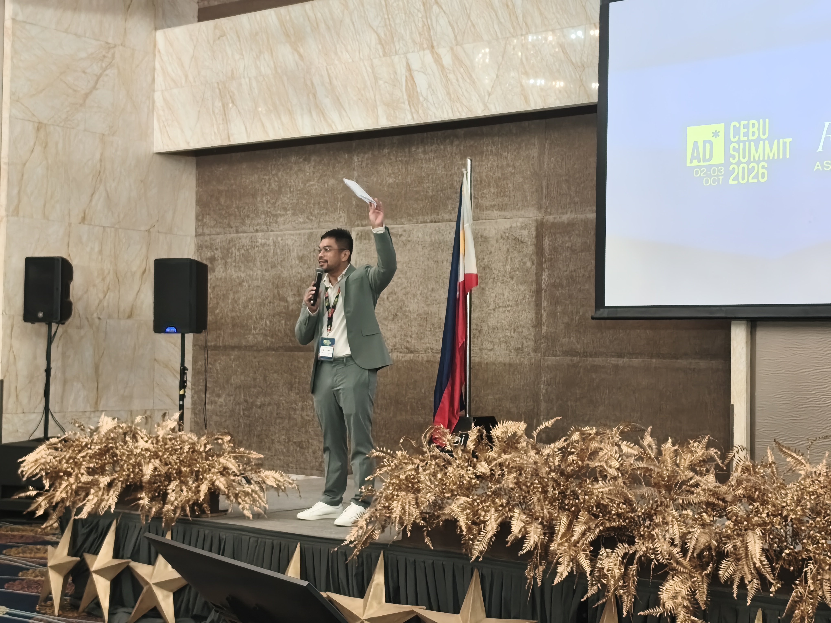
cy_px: 312
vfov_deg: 26.1
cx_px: 416
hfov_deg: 34.3
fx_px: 1344
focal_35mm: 56
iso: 1000
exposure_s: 1/60
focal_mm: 6.06
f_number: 1.7
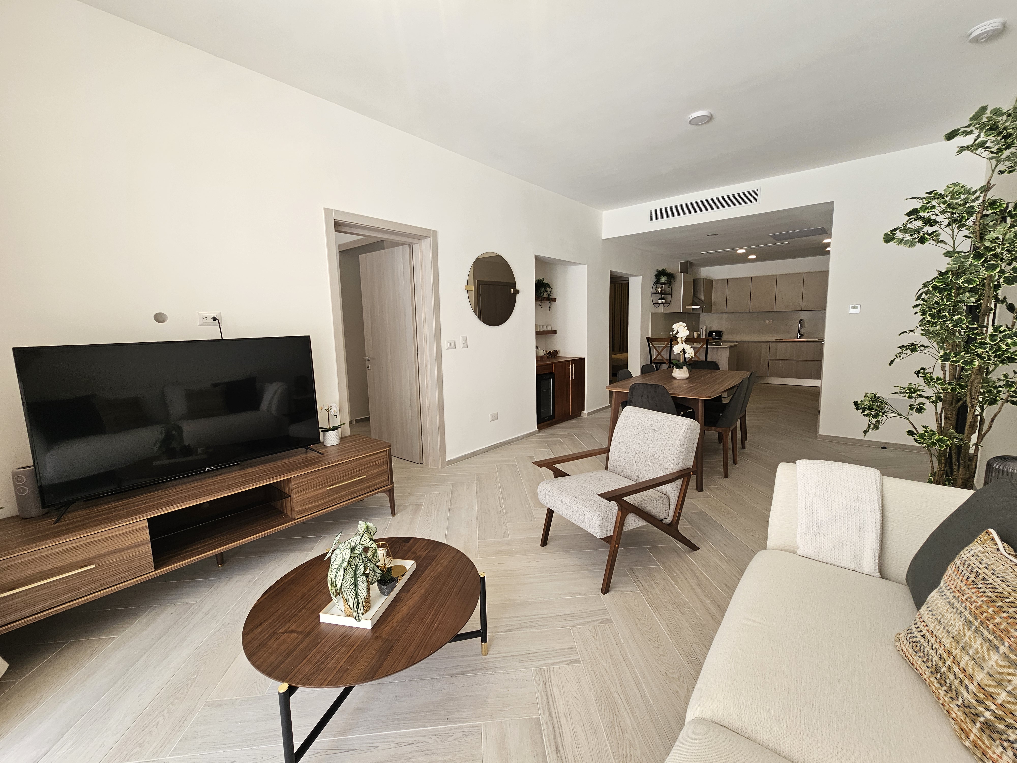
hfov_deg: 106.2
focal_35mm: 13
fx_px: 382
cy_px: 382
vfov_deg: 89.9
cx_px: 508
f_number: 2.2
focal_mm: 2.2
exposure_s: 1/120
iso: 64
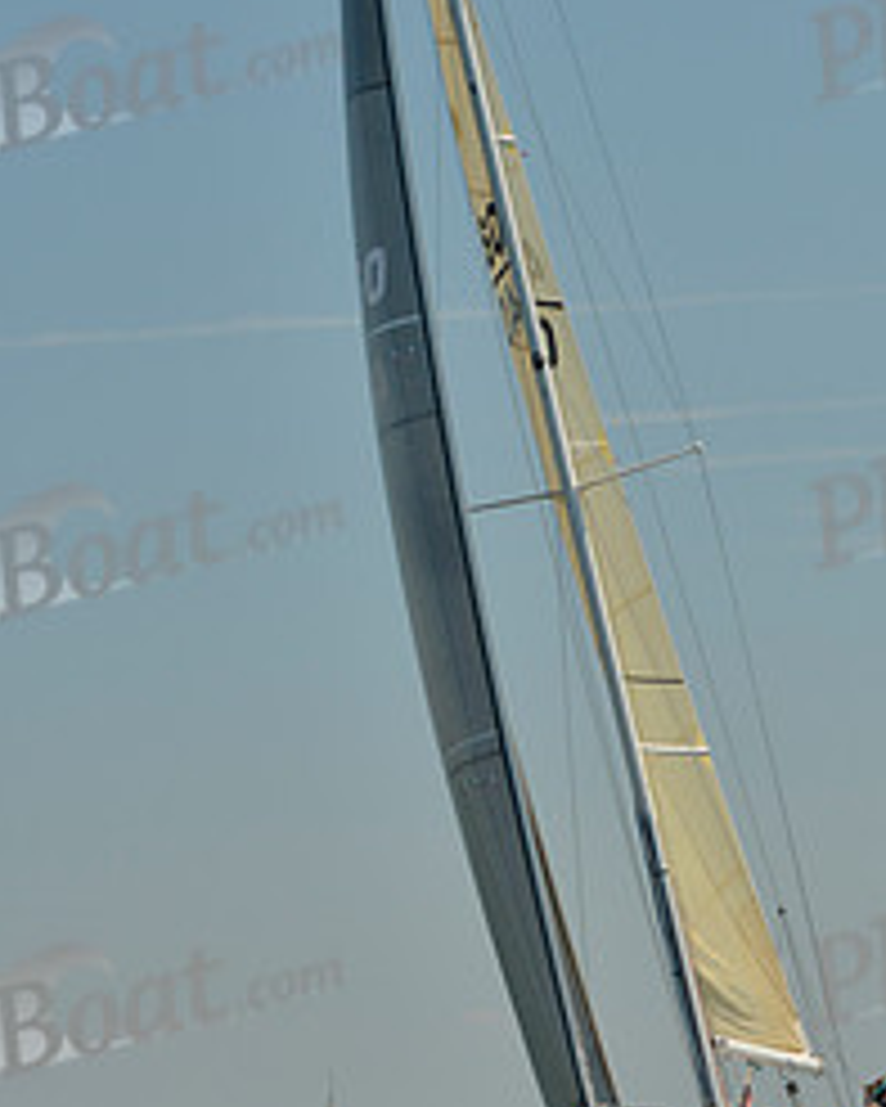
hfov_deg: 7.4
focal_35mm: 210
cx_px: 578
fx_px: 6879
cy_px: 284
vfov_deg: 9.2
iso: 200
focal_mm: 95
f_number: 7.1
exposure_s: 1/640
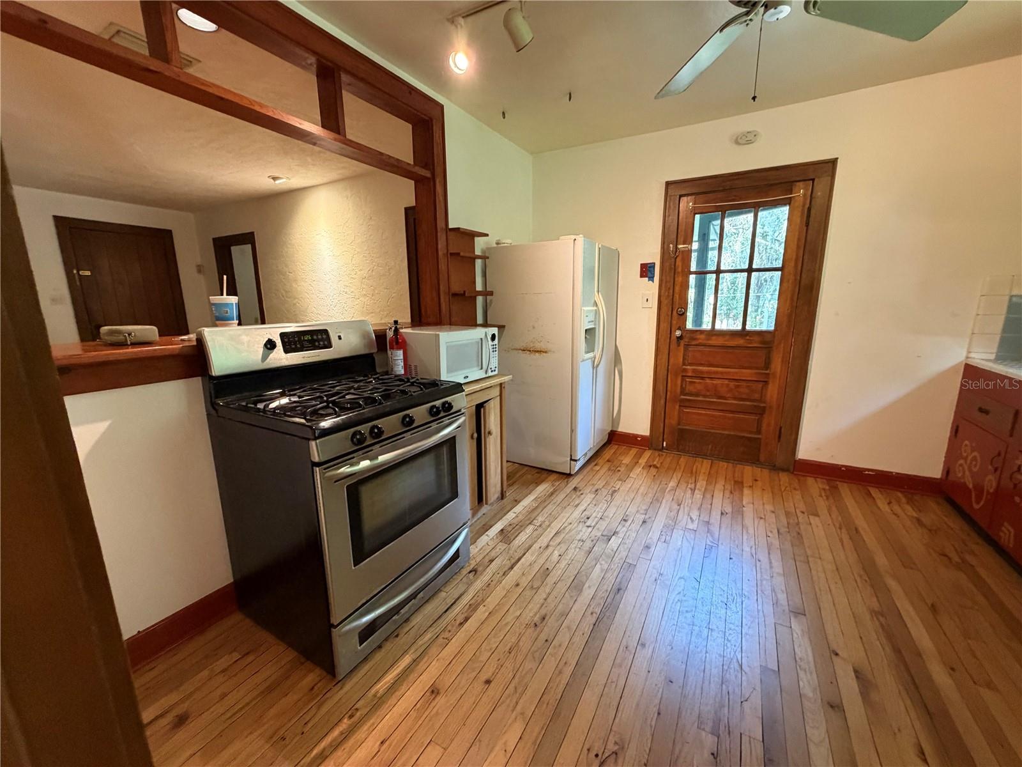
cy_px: 384
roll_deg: +1.6
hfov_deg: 102.1
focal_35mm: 14
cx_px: 511
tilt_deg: -11.7
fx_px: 413
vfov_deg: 85.7
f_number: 2.2
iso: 500
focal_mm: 2.22
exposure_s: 1/60
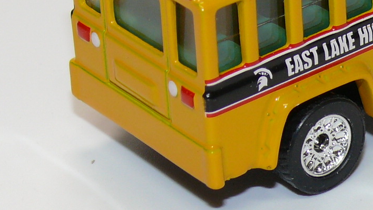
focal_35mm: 219
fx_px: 2166
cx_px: 382
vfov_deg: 5.5
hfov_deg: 9.8
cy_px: -21
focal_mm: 12.5
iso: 100
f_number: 4
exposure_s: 1/30
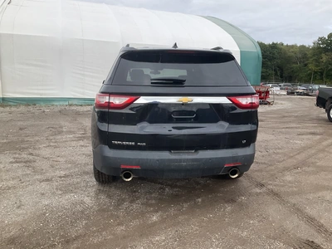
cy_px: 124
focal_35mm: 29
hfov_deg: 61.7
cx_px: 166
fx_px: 278
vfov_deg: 48.2
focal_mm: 3
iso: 25
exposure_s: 1/978
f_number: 1.8
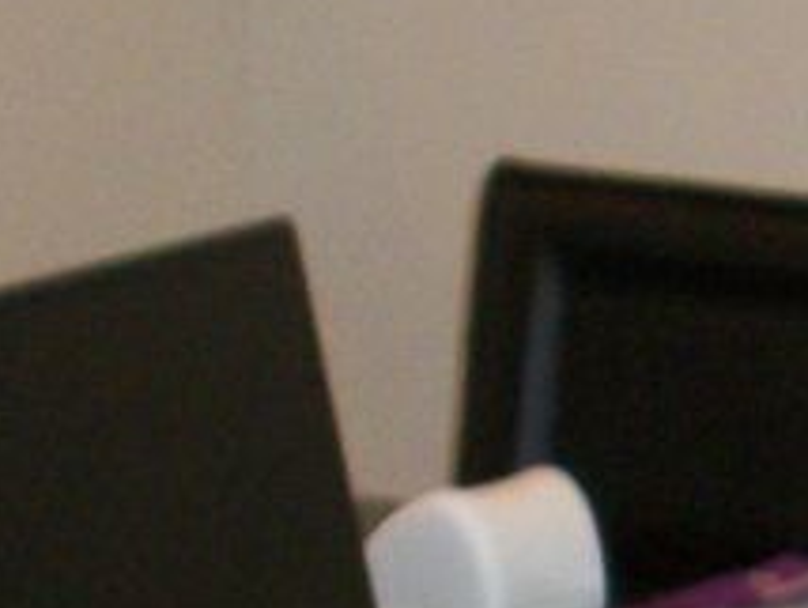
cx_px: 1050
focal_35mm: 245
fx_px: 5725
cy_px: 1237
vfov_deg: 5.9
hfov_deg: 8.0
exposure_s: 1/30
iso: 160
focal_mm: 6.3
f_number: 3.1
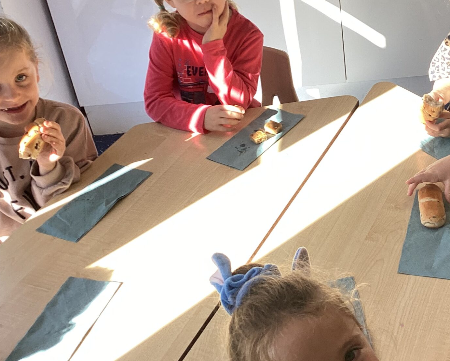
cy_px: 146
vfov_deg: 27.1
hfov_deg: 33.1
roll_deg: +6.0
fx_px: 746
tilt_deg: -33.3
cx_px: 319
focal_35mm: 56
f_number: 2.4
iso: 25
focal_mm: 3.3
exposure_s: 1/132
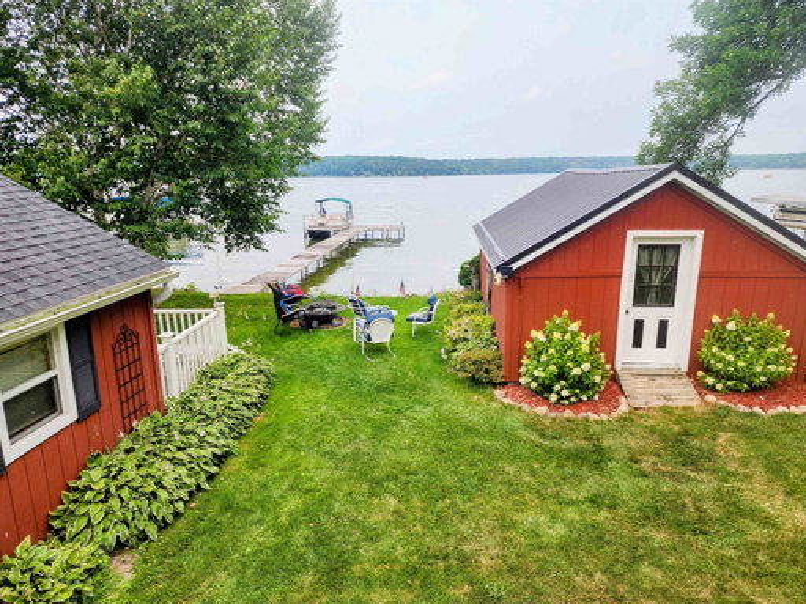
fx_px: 536
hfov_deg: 73.9
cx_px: 403
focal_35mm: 23
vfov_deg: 58.9
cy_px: 302
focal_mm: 6.4
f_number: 1.8
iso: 12
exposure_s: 1/503
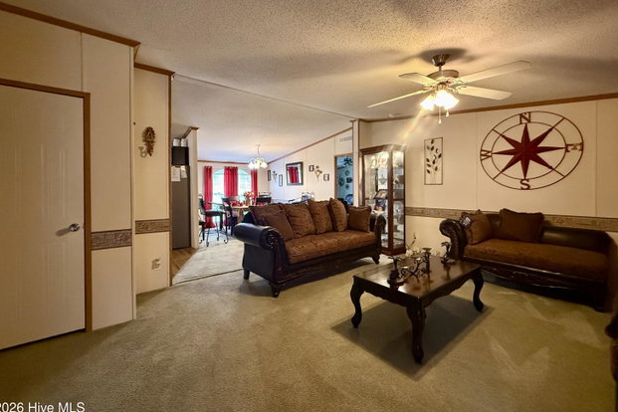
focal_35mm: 15
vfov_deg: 77.2
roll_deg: +0.2
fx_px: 257
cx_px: 301
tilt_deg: -0.1
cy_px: 191
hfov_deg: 100.4
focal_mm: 2.22
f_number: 2.2
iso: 640
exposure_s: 1/60
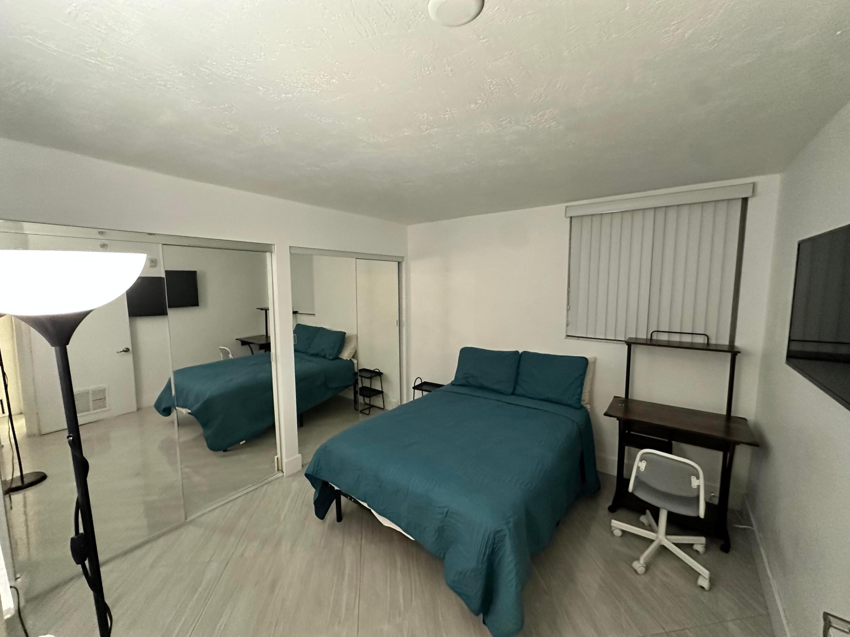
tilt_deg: -4.9
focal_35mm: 14
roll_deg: +0.1
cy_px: 318
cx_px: 425
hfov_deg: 102.1
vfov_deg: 85.7
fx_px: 344
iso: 800
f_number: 2.2
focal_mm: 2.22
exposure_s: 1/60
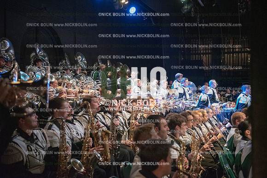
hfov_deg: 43.6
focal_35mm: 45
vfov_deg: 29.9
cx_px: 134
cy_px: 89
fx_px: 334
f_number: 2.8
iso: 10000
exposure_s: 1/640
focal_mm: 45
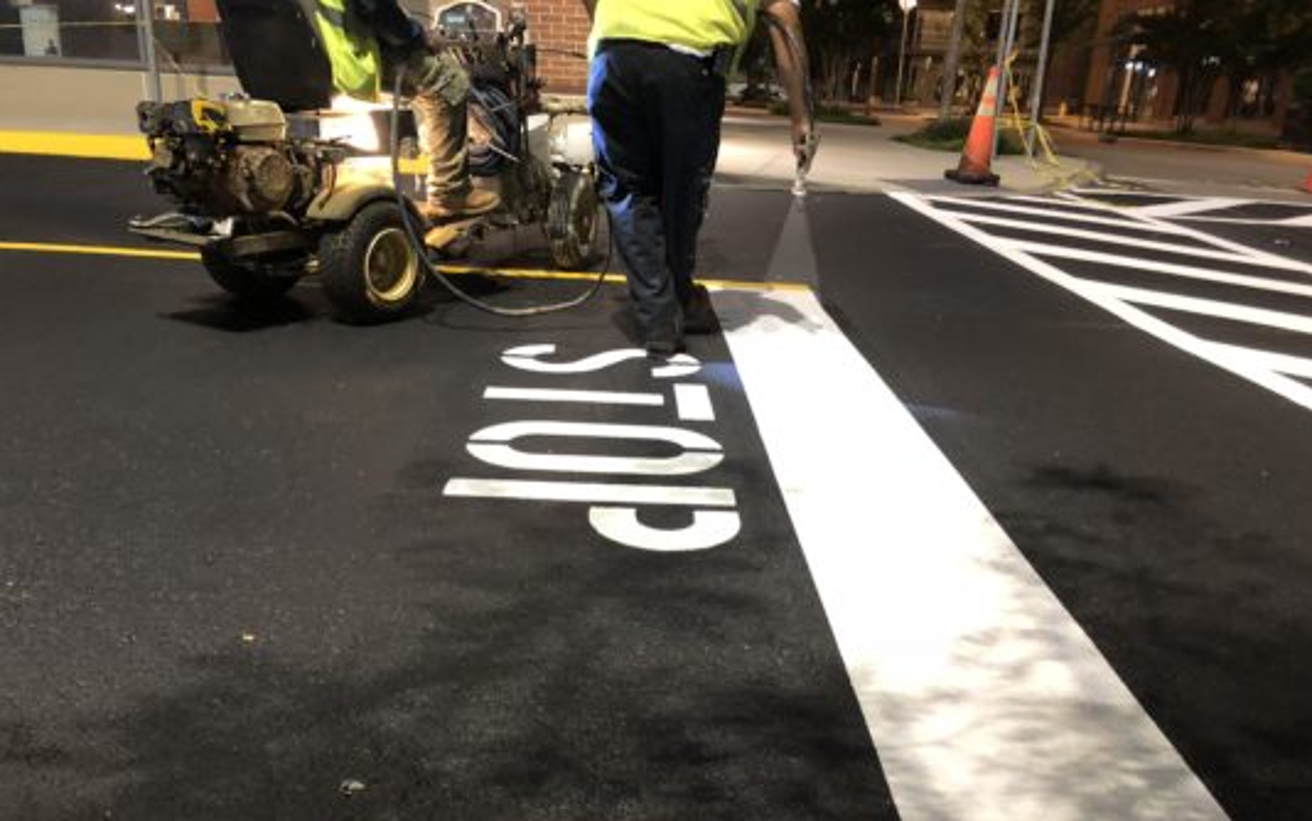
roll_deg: -2.8
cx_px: 661
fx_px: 1073
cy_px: 495
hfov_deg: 62.9
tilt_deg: -21.3
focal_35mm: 30
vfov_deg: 41.6
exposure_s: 1/7
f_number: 1.8
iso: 80
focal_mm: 3.99
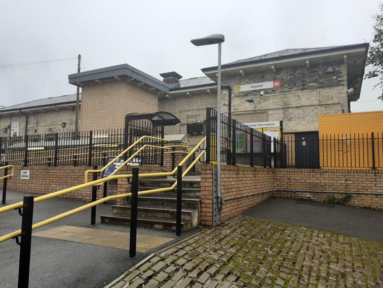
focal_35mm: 27
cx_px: 192
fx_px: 299
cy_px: 144
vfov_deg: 51.4
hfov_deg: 65.3
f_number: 1.9
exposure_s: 1/315
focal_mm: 3.6
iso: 40
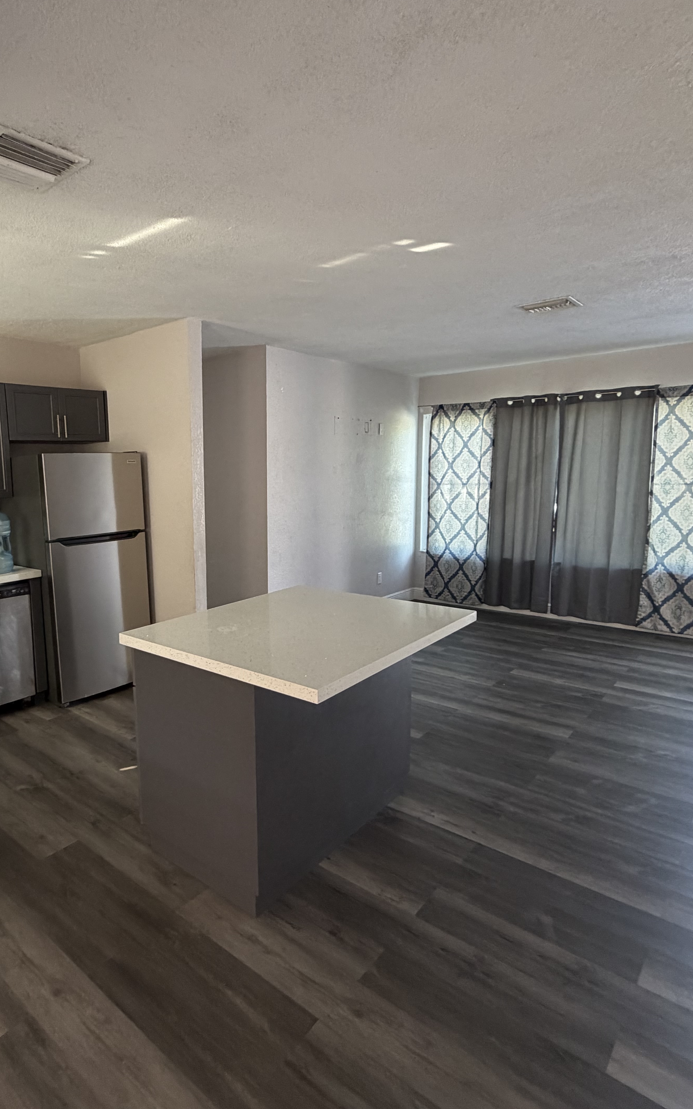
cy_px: 553
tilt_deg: -8.0
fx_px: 604
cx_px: 217
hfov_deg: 58.0
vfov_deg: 85.1
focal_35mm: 20
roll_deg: +1.0
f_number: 2.2
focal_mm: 2.22
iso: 320
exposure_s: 1/88
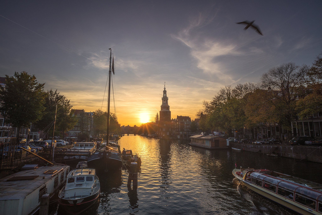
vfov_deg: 62.0
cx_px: 161
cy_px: 108
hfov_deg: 84.0
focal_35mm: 20
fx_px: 179
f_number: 22
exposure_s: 1/60
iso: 100
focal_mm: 20
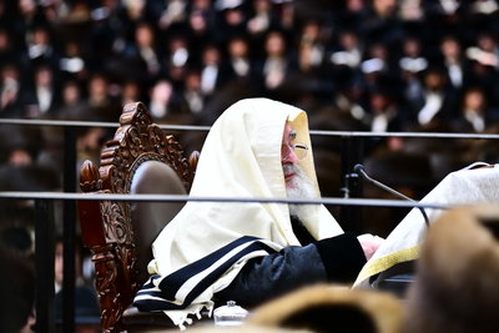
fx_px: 3328
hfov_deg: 8.6
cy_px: 166
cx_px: 250
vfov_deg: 5.7
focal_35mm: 240
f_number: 5.6
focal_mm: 240
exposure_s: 1/125
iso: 4000
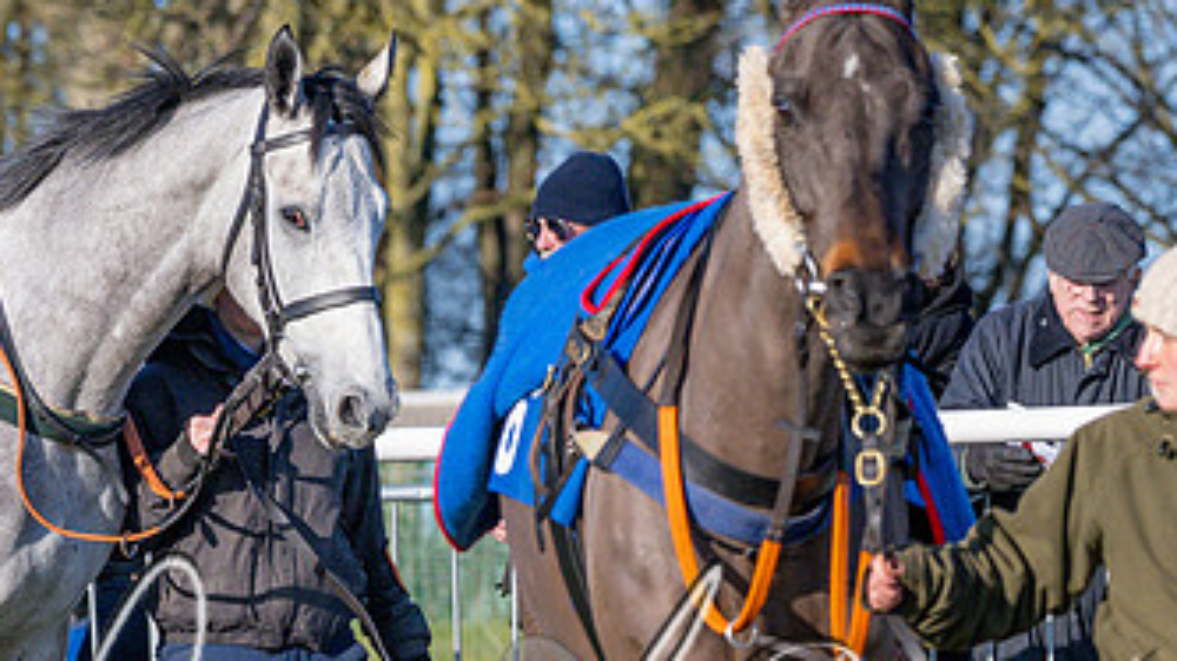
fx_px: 15193
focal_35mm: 487
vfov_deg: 2.5
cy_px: 445
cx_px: 885
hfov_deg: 4.4
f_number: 4
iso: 640
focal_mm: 131
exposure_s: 1/5000
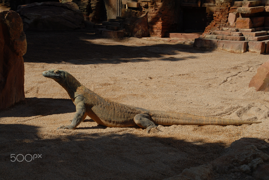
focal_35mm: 78
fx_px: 584
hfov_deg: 26.0
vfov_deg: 17.5
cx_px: 134
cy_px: 90
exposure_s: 1/250
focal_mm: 52
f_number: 8
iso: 100
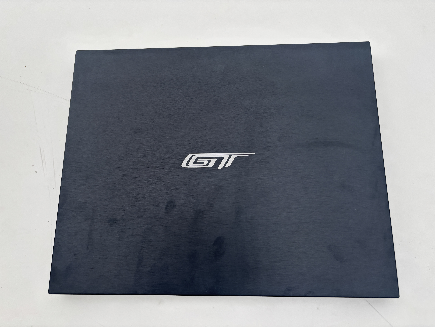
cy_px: 164
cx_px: 218
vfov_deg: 53.1
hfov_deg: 67.3
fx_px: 327
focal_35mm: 26
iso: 80
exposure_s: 1/121
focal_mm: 5.96
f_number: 1.6
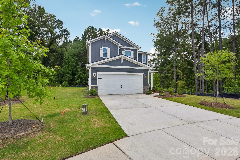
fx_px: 100
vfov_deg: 77.3
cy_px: 80
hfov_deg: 100.4
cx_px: 120
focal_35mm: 15
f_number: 11
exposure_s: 1/200
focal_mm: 15
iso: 200
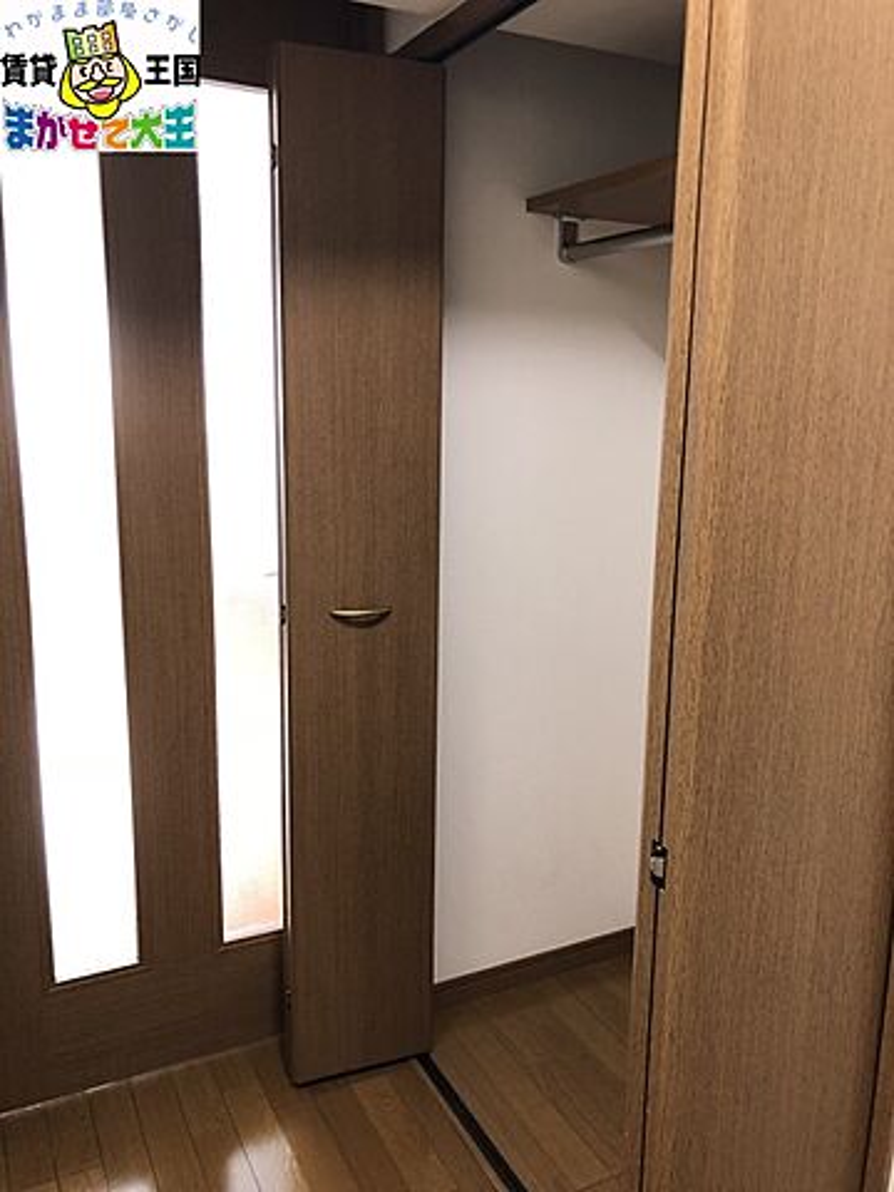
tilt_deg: -11.7
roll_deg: -0.1
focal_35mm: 28
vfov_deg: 63.4
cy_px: 596
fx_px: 964
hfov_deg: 49.7
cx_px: 447
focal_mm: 4
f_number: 1.8
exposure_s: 1/15
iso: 64
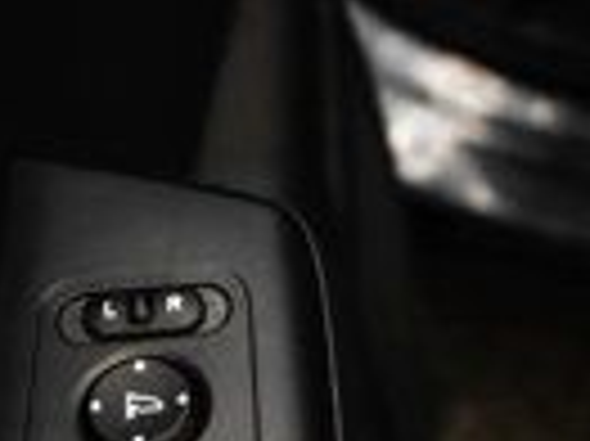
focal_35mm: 122
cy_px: 592
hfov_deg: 16.1
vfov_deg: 11.8
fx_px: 2077
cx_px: 126
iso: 1250
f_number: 2.8
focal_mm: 26
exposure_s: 1/640
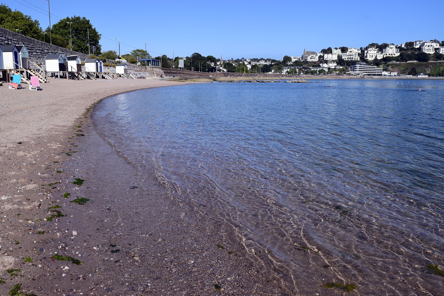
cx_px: 222
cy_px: 148
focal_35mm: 30
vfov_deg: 43.6
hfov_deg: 61.9
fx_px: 370
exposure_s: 1/500
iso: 280
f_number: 11
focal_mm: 20
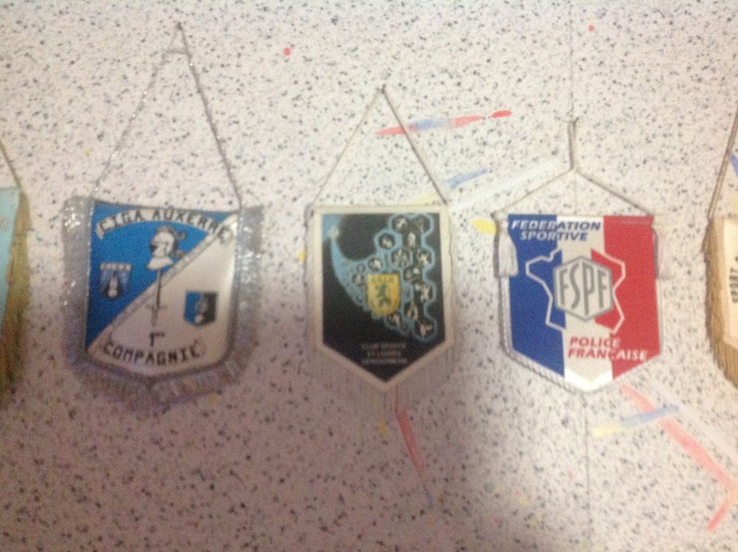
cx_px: 369
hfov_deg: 52.7
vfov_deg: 40.6
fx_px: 745
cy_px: 276
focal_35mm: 35
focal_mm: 4.28
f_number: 2.4
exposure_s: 1/15
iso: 500
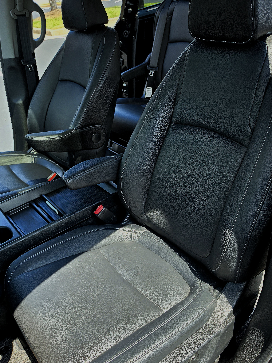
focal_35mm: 29
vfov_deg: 61.7
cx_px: 133
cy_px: 183
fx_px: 304
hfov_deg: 48.2
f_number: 1.4
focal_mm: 6.5
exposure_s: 1/370
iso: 20
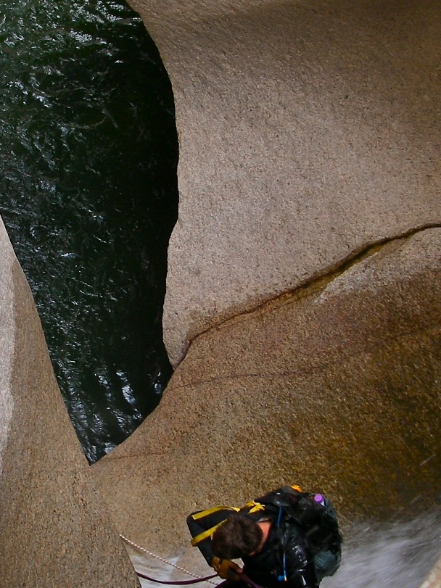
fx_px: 1274
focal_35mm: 75
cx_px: 70
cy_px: 314
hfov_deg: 19.4
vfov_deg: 26.0
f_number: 3.3
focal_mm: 6.3
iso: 64
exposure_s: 1/60
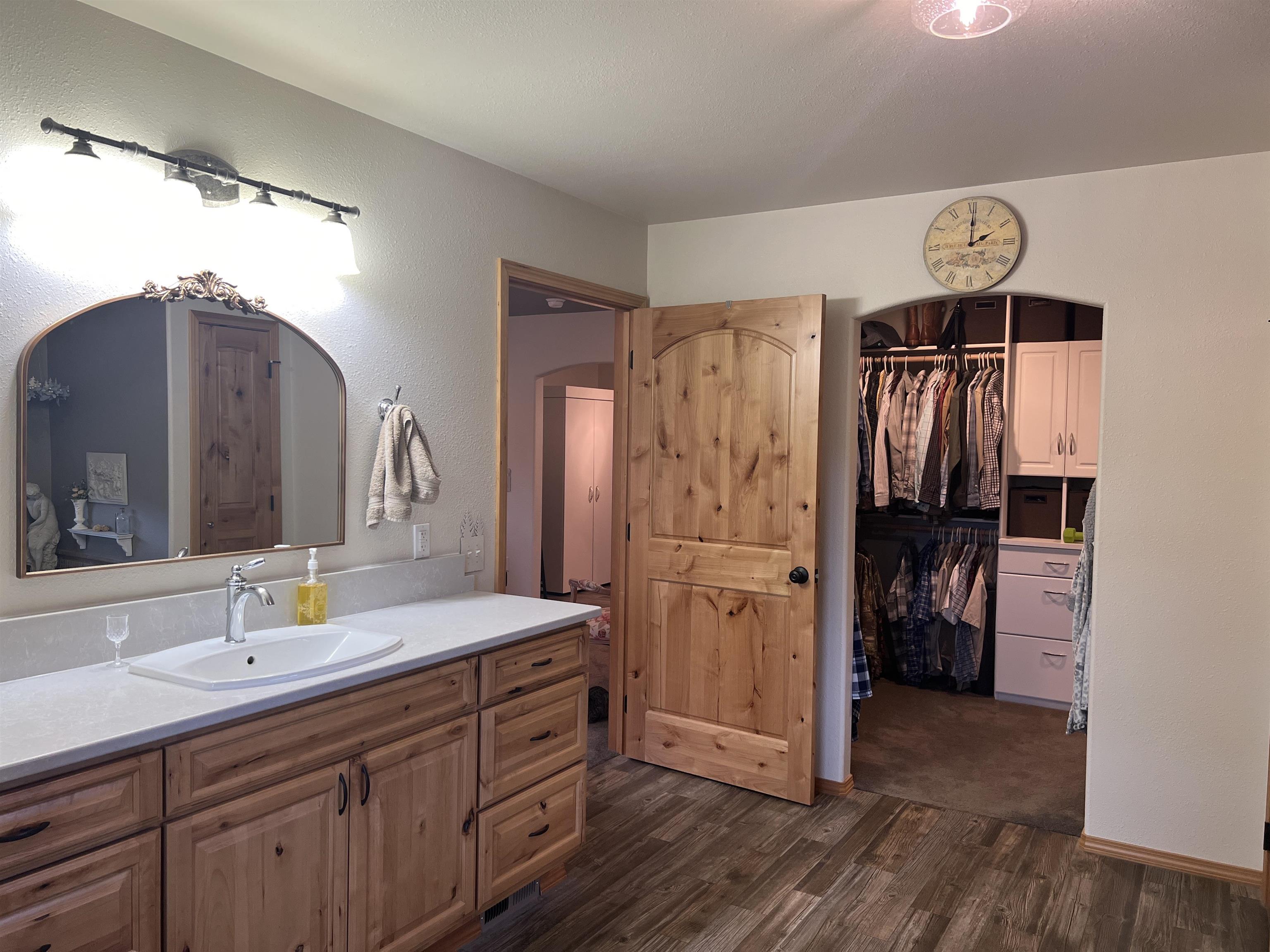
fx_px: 954
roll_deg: -0.7
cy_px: 476
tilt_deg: -2.6
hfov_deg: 67.3
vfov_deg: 53.1
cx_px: 635
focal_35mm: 26
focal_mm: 5.7
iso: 100
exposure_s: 1/120
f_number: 1.5
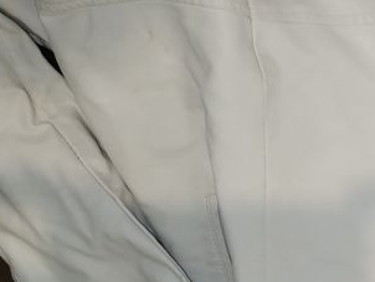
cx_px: 566
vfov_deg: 16.8
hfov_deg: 19.7
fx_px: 932
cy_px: 283
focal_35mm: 86
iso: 1143
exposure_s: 1/24
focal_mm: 4.75
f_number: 1.8
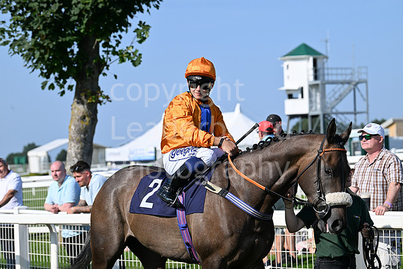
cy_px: 134
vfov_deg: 11.0
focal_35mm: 125
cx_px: 202
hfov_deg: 16.4
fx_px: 1400
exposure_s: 1/3200
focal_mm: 125
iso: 400
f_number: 5.6
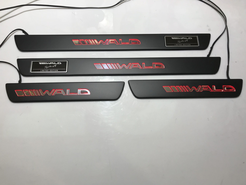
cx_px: 123
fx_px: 199
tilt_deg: -70.6
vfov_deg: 49.7
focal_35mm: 28
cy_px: 92
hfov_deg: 63.4
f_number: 1.8
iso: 40
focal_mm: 3.99
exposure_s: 1/100
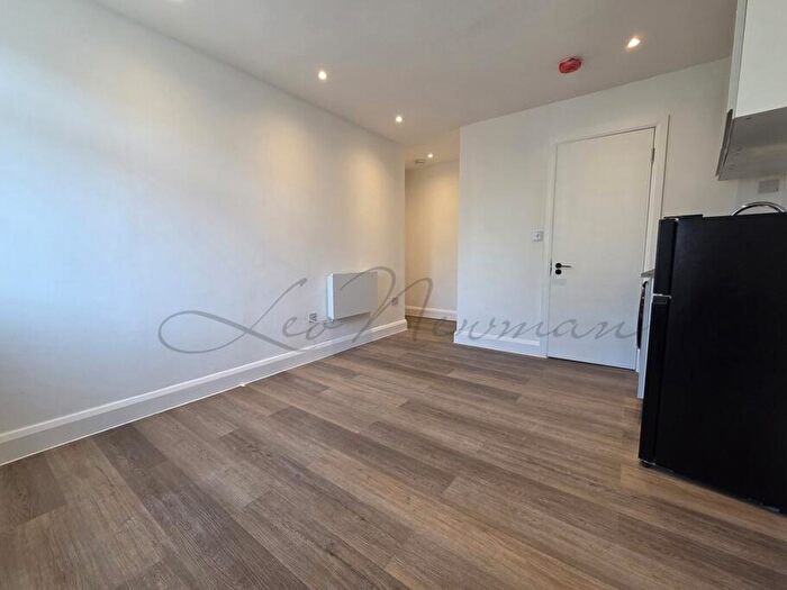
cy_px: 295
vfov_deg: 89.9
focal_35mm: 13
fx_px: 296
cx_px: 394
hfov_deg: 106.2
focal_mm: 2.2
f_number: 2.2
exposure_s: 1/100
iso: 125
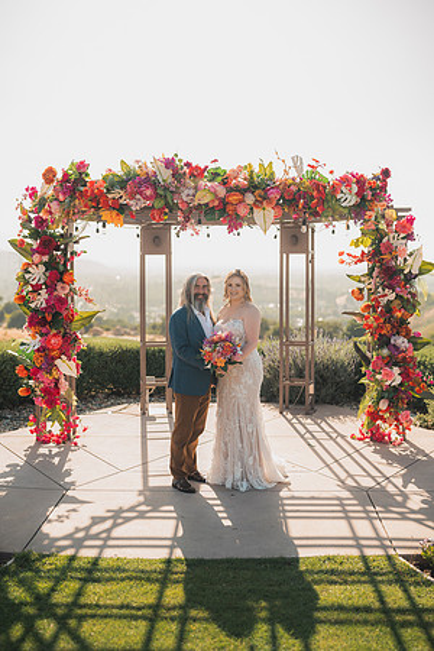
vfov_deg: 39.6
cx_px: 217
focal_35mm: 50
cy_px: 326
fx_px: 904
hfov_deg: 27.0
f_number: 2
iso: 50
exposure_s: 1/1000
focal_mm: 50
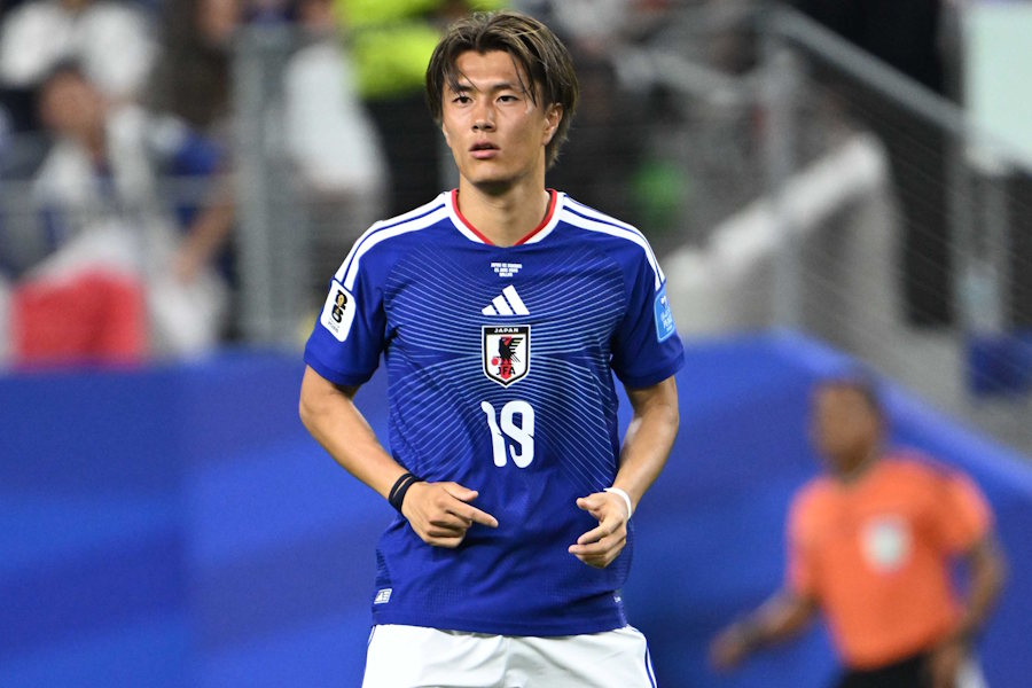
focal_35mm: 560
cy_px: 344
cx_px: 516
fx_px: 16052
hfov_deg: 3.7
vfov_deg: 2.5
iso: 5000
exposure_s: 1/1600
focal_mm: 560
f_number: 4
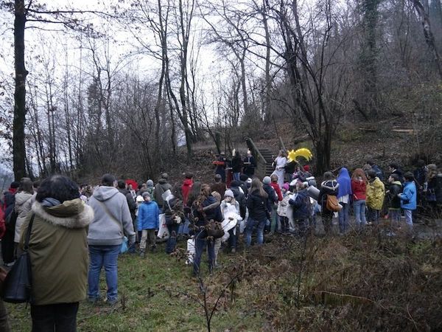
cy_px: 166
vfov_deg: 49.7
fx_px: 358
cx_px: 221
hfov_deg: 63.4
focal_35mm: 28
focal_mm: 14
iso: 1600
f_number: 3.5
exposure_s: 1/13
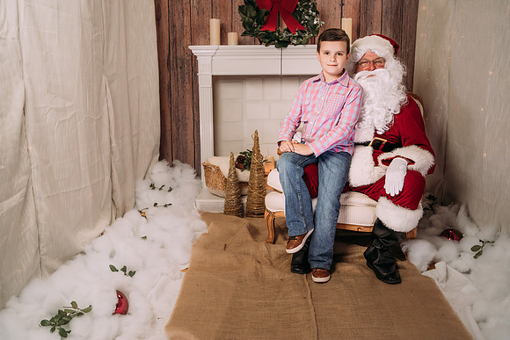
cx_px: 244
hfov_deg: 50.7
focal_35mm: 38
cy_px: 165
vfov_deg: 35.1
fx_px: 538
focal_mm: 35
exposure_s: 1/100
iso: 100
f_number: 5
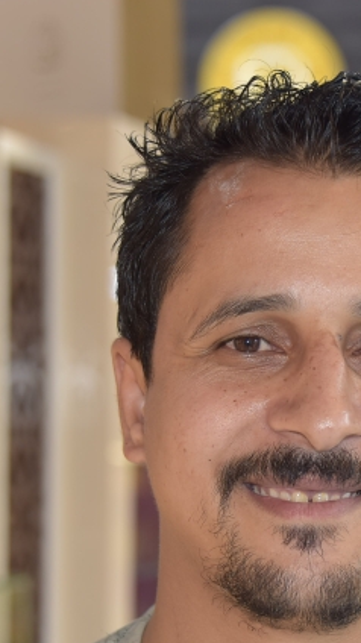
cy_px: 437
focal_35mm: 168
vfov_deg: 12.8
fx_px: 2863
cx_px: 346
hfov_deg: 7.2
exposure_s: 1/100
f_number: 4.8
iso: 500
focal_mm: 68
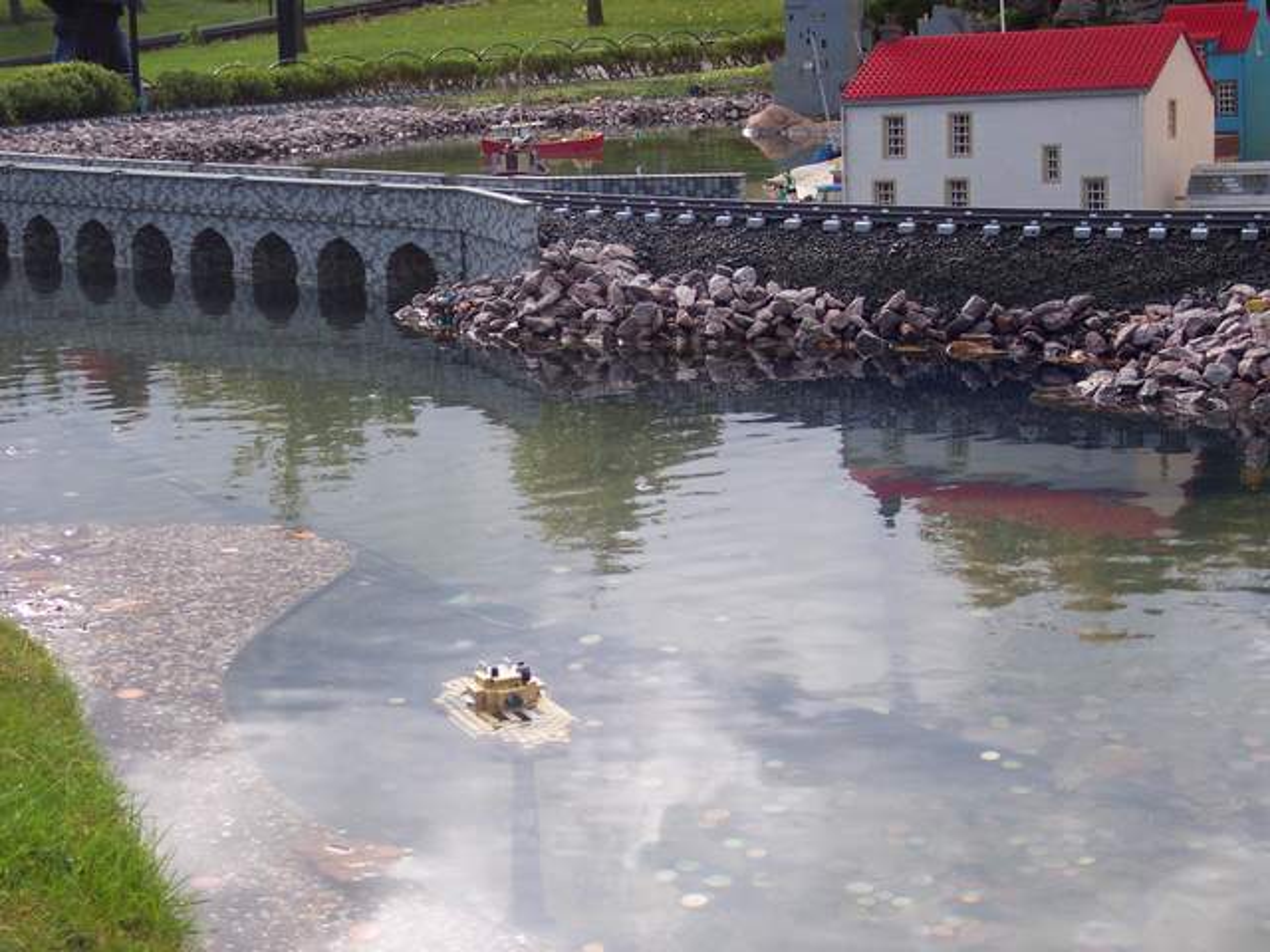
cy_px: 476
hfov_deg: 30.7
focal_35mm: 63
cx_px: 635
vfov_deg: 23.3
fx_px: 2311
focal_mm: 13.3
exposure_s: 1/700
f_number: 3.4
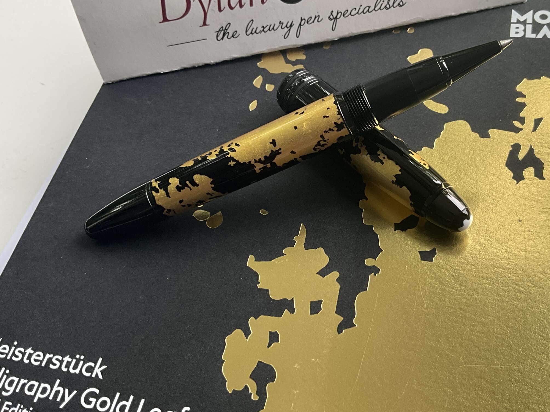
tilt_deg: -57.2
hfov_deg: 49.7
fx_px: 588
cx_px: 338
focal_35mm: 37
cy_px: 190
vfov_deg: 38.6
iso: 50
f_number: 1.8
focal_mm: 3
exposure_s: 1/122
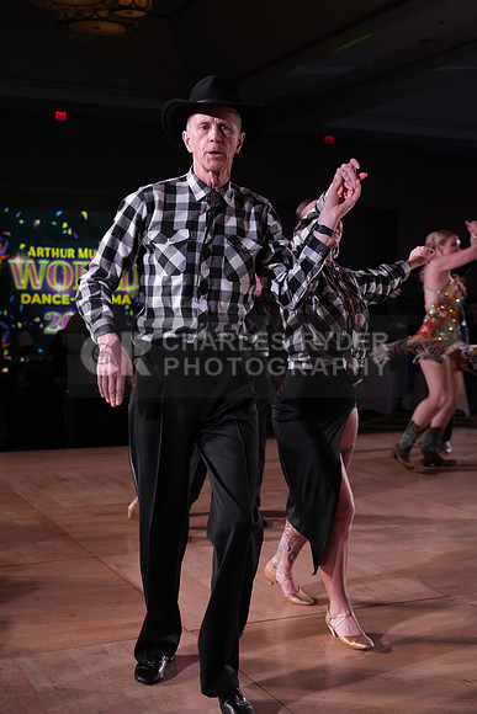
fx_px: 914
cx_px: 238
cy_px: 357
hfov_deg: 29.3
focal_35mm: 46
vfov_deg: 42.7
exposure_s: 1/400
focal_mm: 46
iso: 1600
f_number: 4
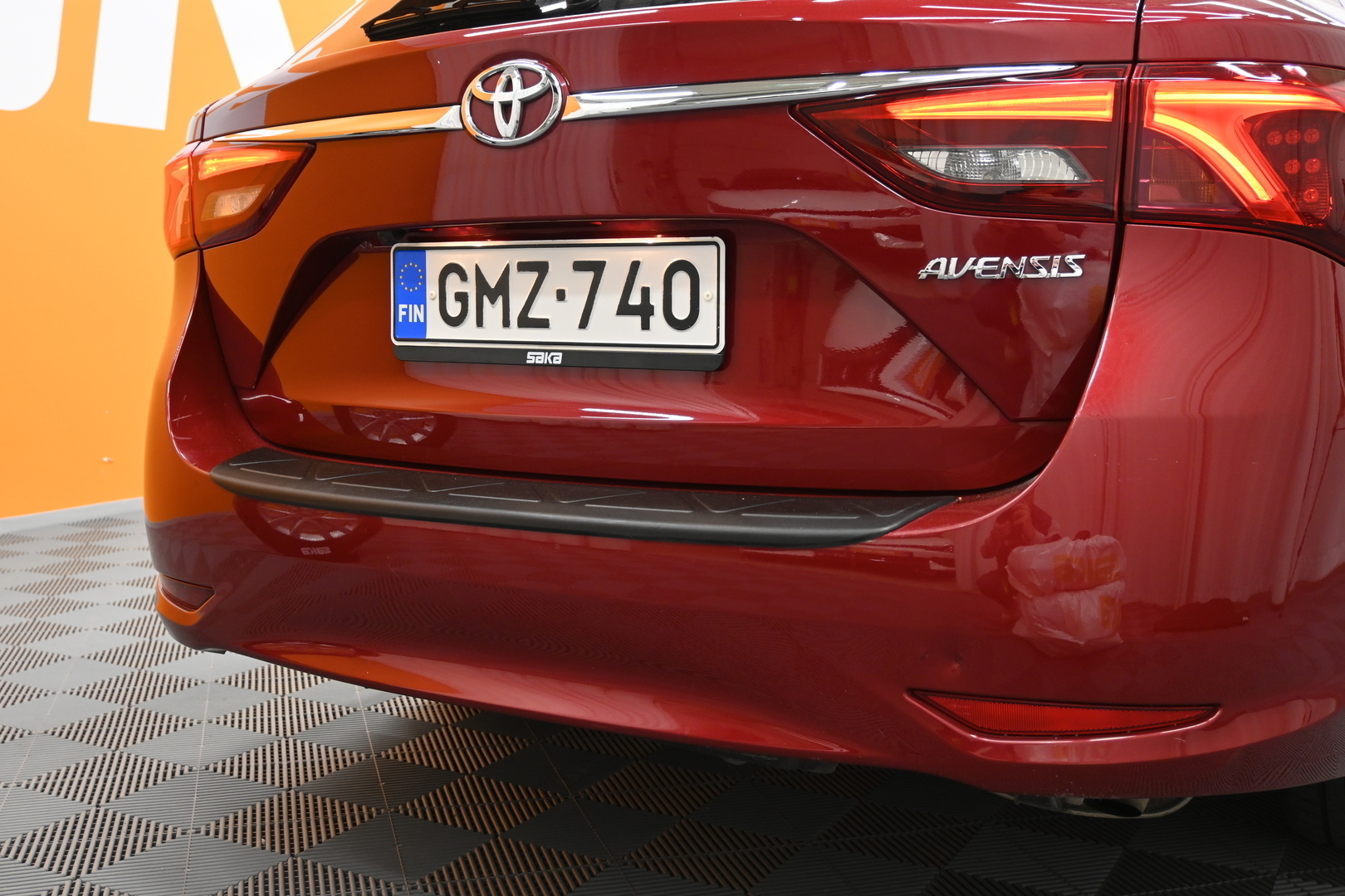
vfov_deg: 35.5
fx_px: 1401
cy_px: 448
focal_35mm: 38
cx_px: 672
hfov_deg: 51.3
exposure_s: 1/40
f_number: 4.2
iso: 560
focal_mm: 25
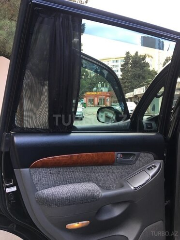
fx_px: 201
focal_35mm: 29
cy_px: 120
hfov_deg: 48.2
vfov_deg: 61.7
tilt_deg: -4.1
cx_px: 90
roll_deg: -0.5
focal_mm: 4.15
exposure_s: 1/33
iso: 25
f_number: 2.2
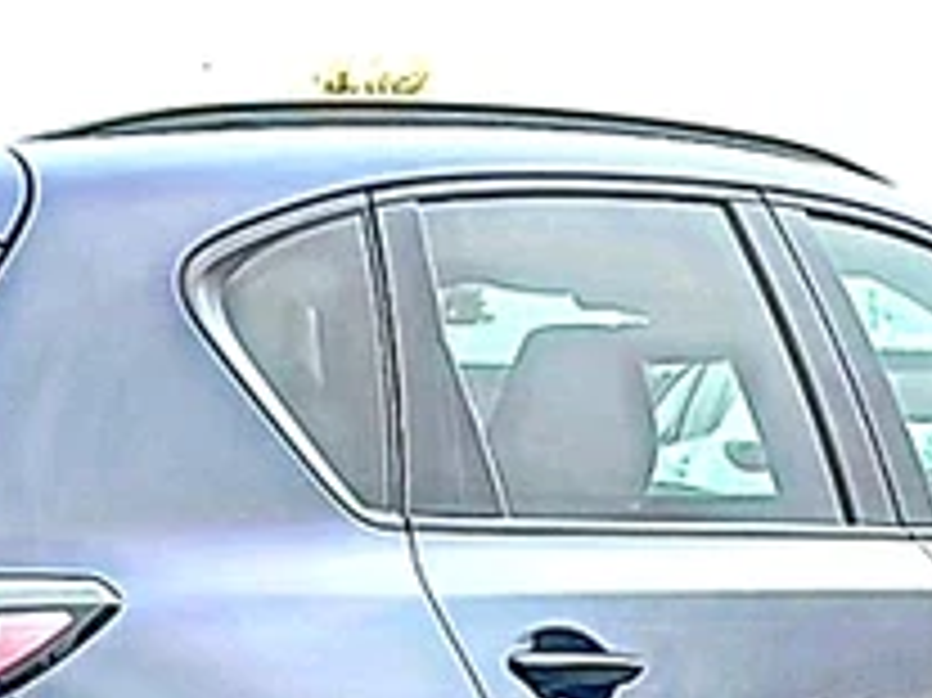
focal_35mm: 125
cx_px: 212
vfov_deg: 11.5
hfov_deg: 15.7
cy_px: 912
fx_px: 3364
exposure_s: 1/880
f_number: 1.78
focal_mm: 6.86
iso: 80
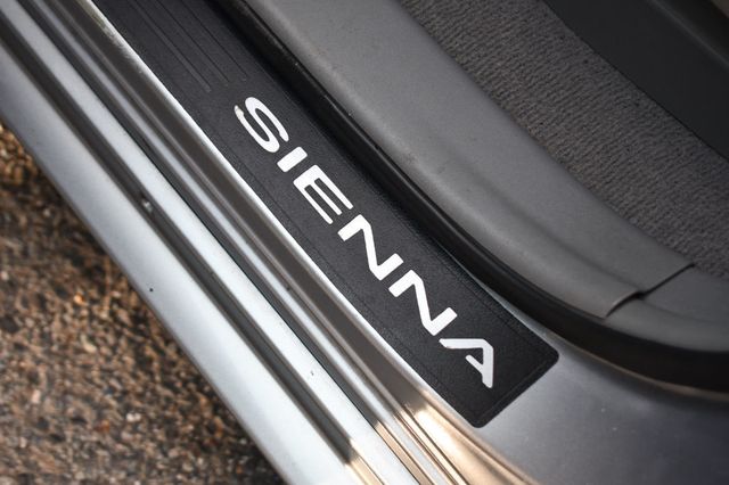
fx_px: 1518
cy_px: 242
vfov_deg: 18.2
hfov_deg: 27.0
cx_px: 364
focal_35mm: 75
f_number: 5.6
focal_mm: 50
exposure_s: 1/250
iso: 800
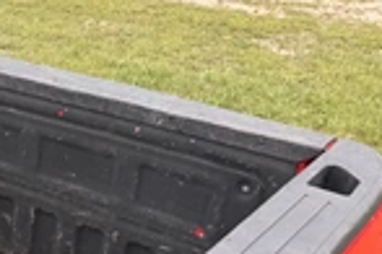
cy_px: 267
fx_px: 721
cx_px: -120
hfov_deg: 25.4
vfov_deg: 19.3
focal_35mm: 68
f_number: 1.78
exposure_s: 1/849
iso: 80
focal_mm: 6.76
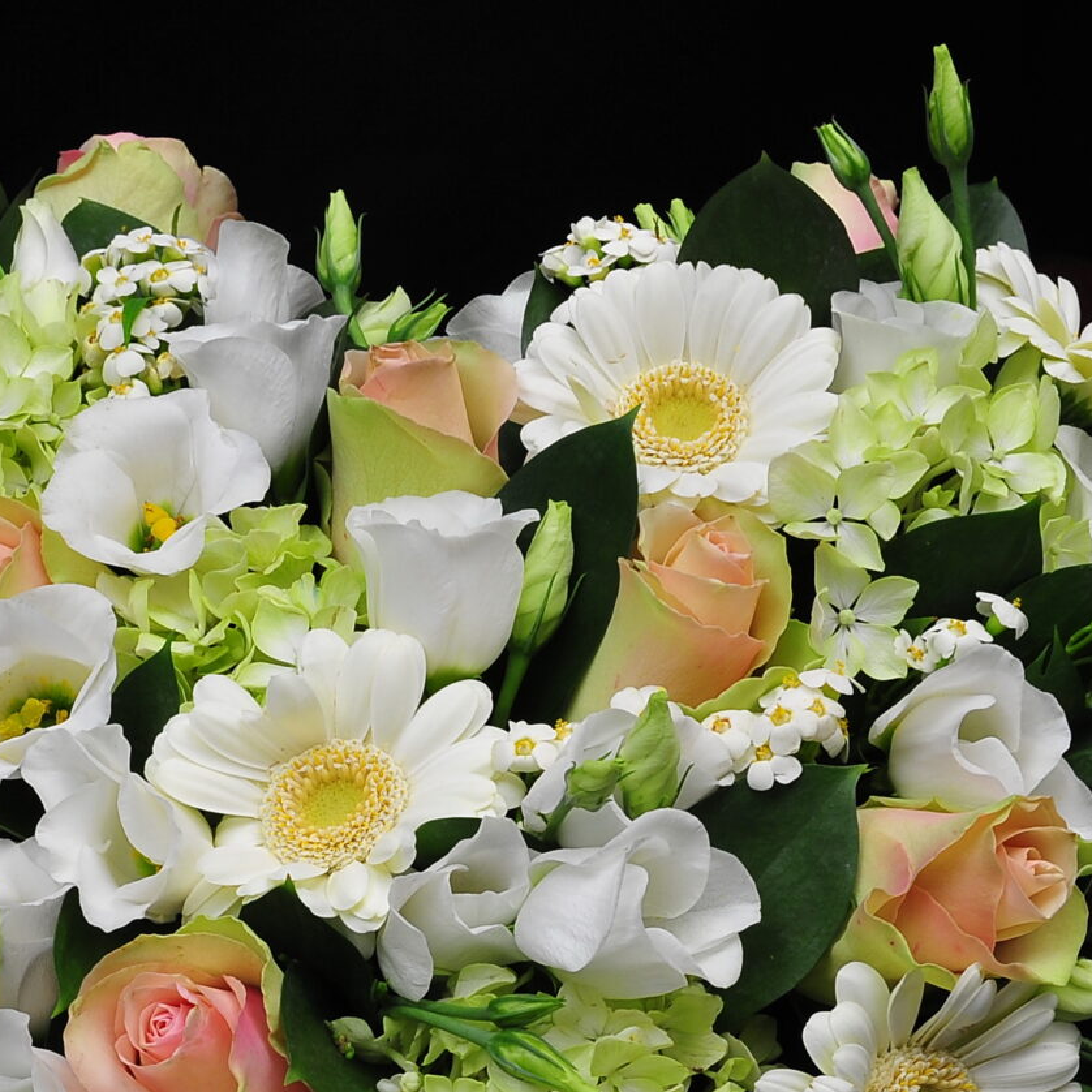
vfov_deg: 20.4
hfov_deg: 20.8
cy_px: 1025
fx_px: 2962
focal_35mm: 83
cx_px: 365
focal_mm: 32
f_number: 13
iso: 320
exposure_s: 1/1.3
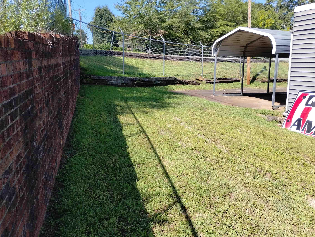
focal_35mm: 31
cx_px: 167
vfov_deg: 45.5
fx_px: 282
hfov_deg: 58.2
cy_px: 114
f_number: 1.8
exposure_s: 1/376
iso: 100
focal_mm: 4.27
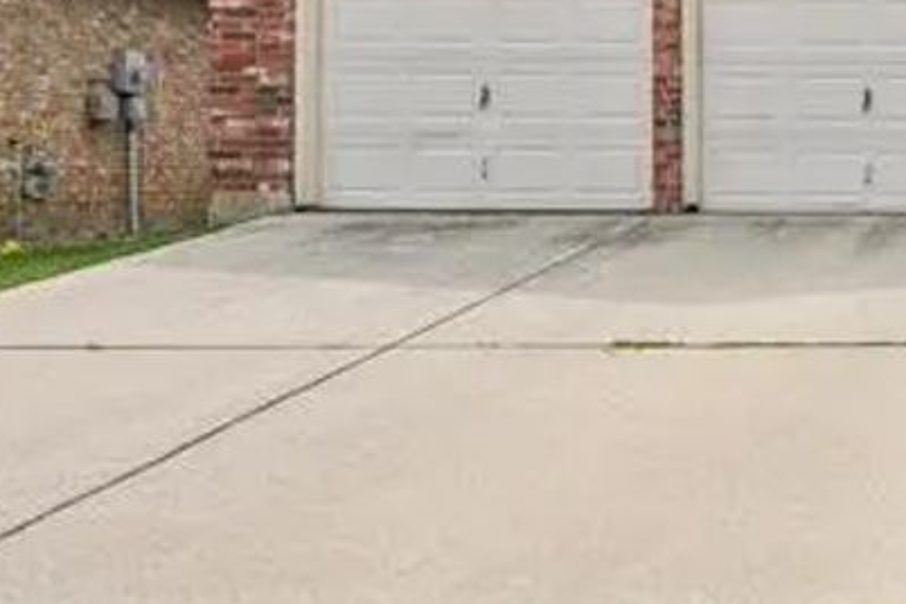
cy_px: -59
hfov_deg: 29.8
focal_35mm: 56
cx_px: 1120
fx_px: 1409
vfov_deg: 22.8
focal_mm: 22
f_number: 8
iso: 400
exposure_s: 1/1250
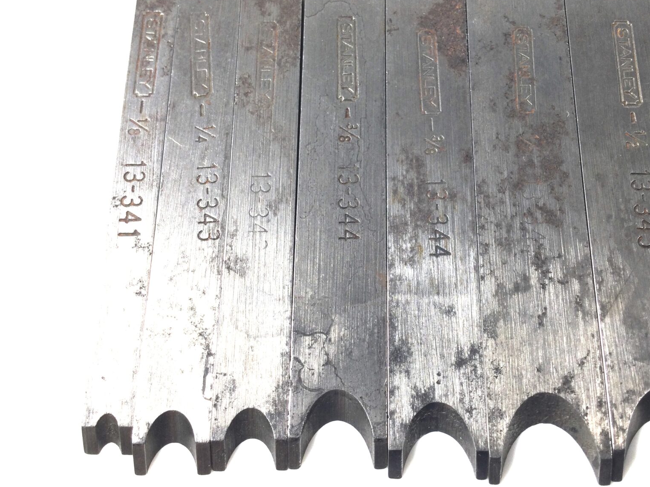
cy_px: 239
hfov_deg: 47.7
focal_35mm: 39
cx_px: 371
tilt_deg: -70.0
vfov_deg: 36.8
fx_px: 732
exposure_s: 1/100
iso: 25
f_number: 2.4
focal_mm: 3.3
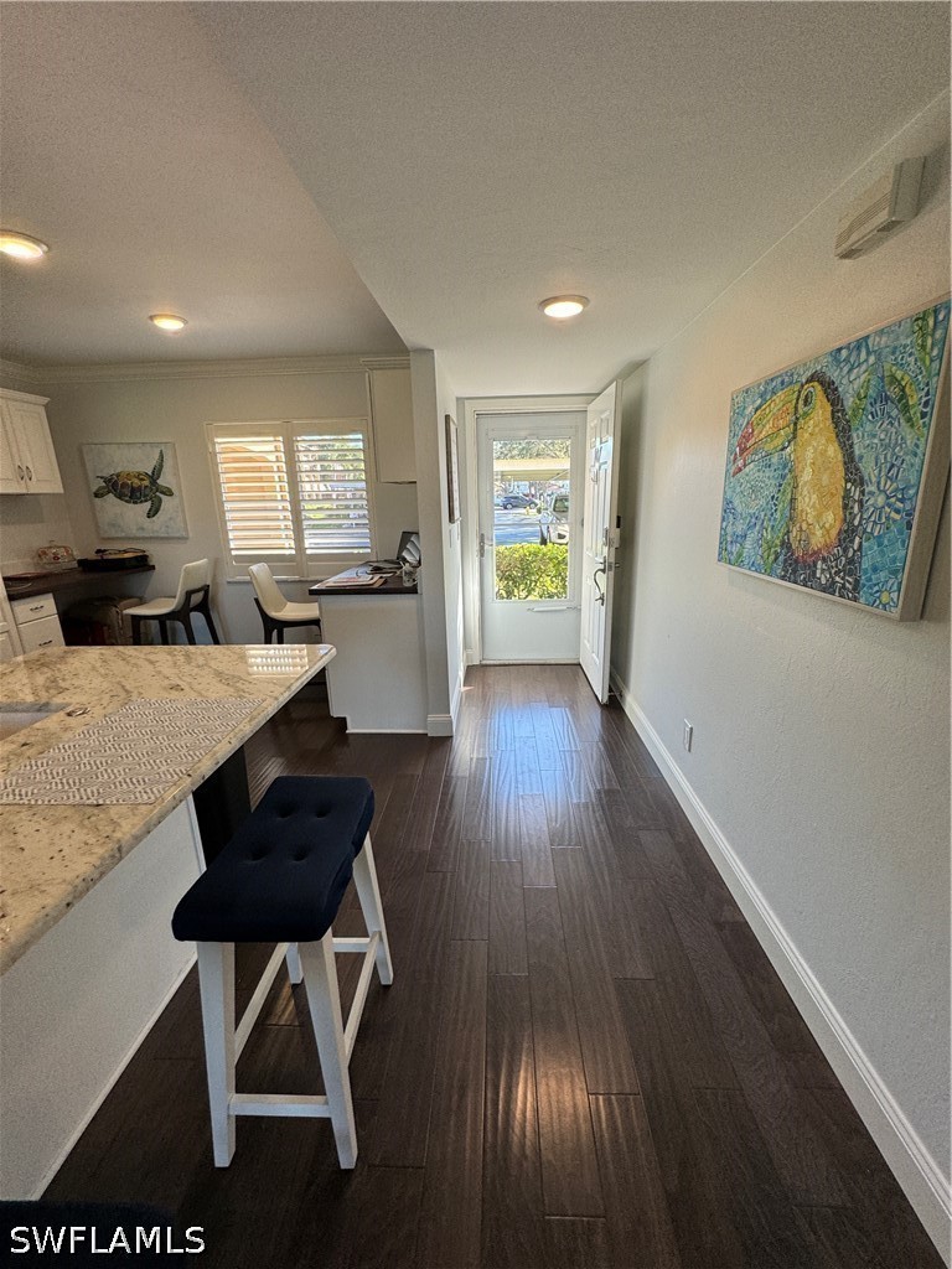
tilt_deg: -15.8
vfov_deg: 102.1
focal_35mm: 14
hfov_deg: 85.7
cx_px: 476
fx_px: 513
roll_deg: +3.2
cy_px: 634
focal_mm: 2.22
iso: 80
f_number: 2.2
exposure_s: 1/120
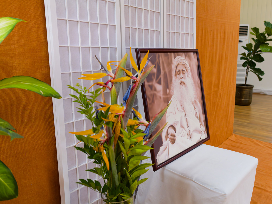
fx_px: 252
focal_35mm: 32
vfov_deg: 44.2
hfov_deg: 56.8
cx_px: 136
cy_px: 102
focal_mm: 16
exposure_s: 1/60
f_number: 2.8
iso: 400
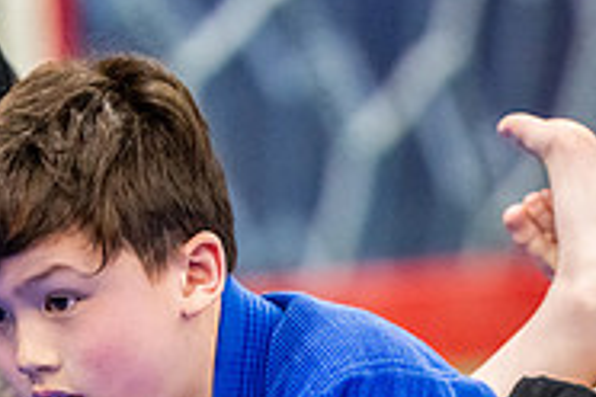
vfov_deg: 2.2
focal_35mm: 624
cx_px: 375
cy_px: 501
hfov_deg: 3.3
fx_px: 10330
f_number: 2.8
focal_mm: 200
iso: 6400
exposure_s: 1/500
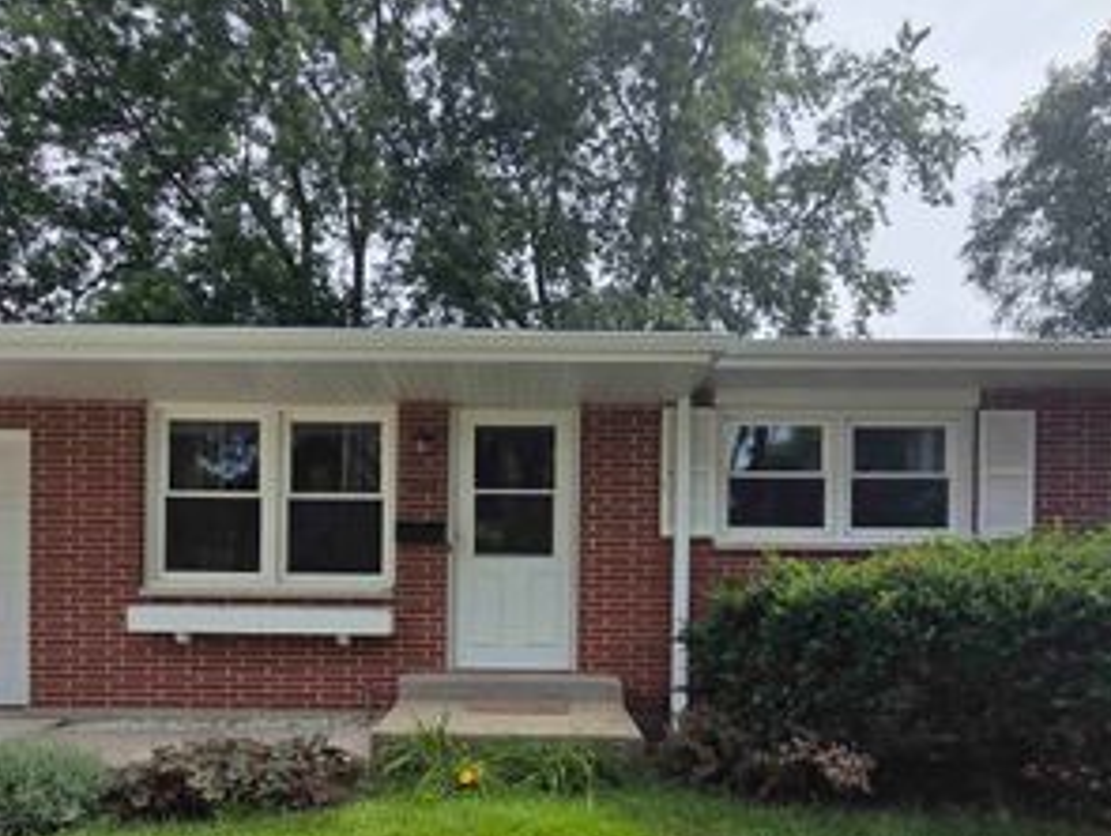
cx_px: 516
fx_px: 707
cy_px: 604
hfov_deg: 76.2
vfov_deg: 58.7
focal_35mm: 22
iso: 50
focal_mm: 2.2
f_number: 2.2
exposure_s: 1/1395
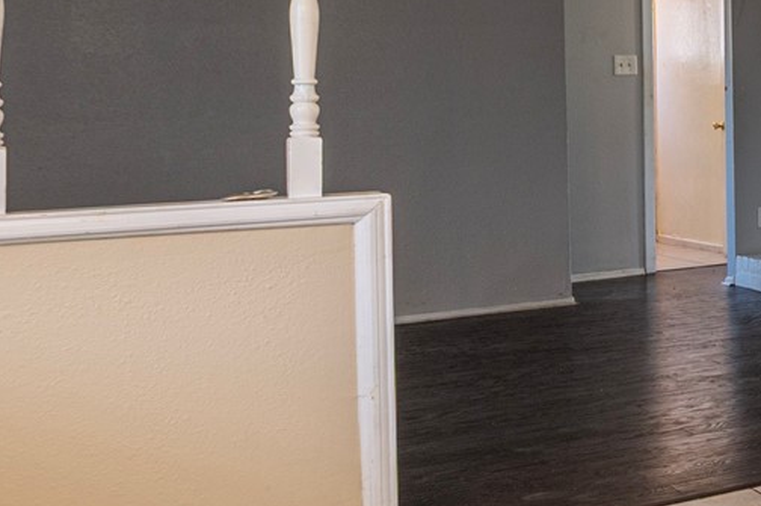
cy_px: 89
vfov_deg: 19.5
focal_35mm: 69
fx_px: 1457
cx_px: 1519
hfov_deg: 18.7
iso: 100
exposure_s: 1/5
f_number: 9
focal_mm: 16
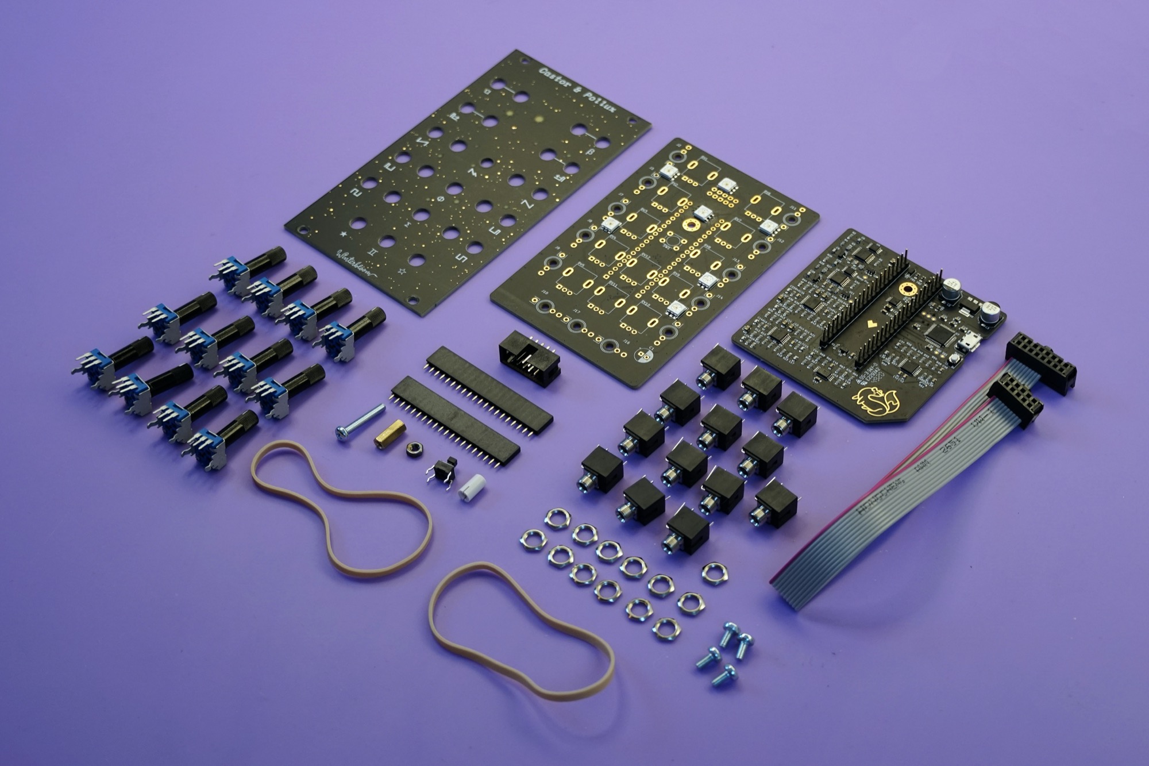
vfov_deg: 25.7
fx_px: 1675
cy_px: 383
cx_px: 574
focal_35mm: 52
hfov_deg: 37.9
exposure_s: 1/160
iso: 800
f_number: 4.5
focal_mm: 35
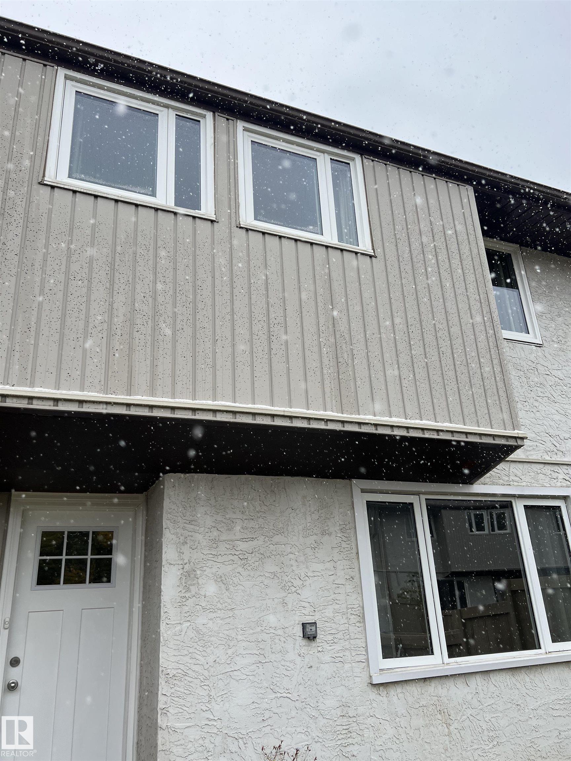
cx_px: 286
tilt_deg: +24.3
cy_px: 380
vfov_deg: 67.3
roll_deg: +4.4
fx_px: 572
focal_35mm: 26
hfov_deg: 53.1
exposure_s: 1/1029
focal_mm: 5.7
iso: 50
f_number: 1.5
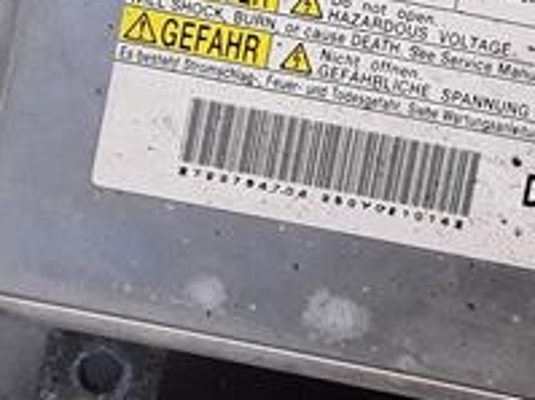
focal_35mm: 90
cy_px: 24
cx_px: 363
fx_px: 1390
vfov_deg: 16.1
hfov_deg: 21.7
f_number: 1.9
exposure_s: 1/153
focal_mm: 2.91
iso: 100
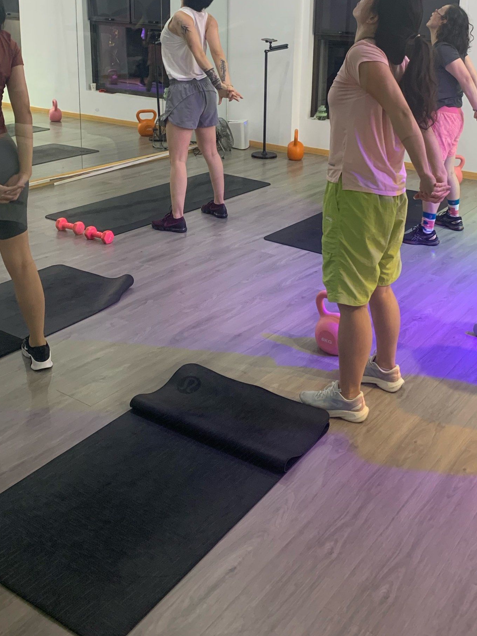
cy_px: 171
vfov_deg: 46.4
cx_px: 275
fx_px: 717
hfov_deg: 36.7
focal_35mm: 39
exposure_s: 1/60
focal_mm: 4.25
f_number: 1.8
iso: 100
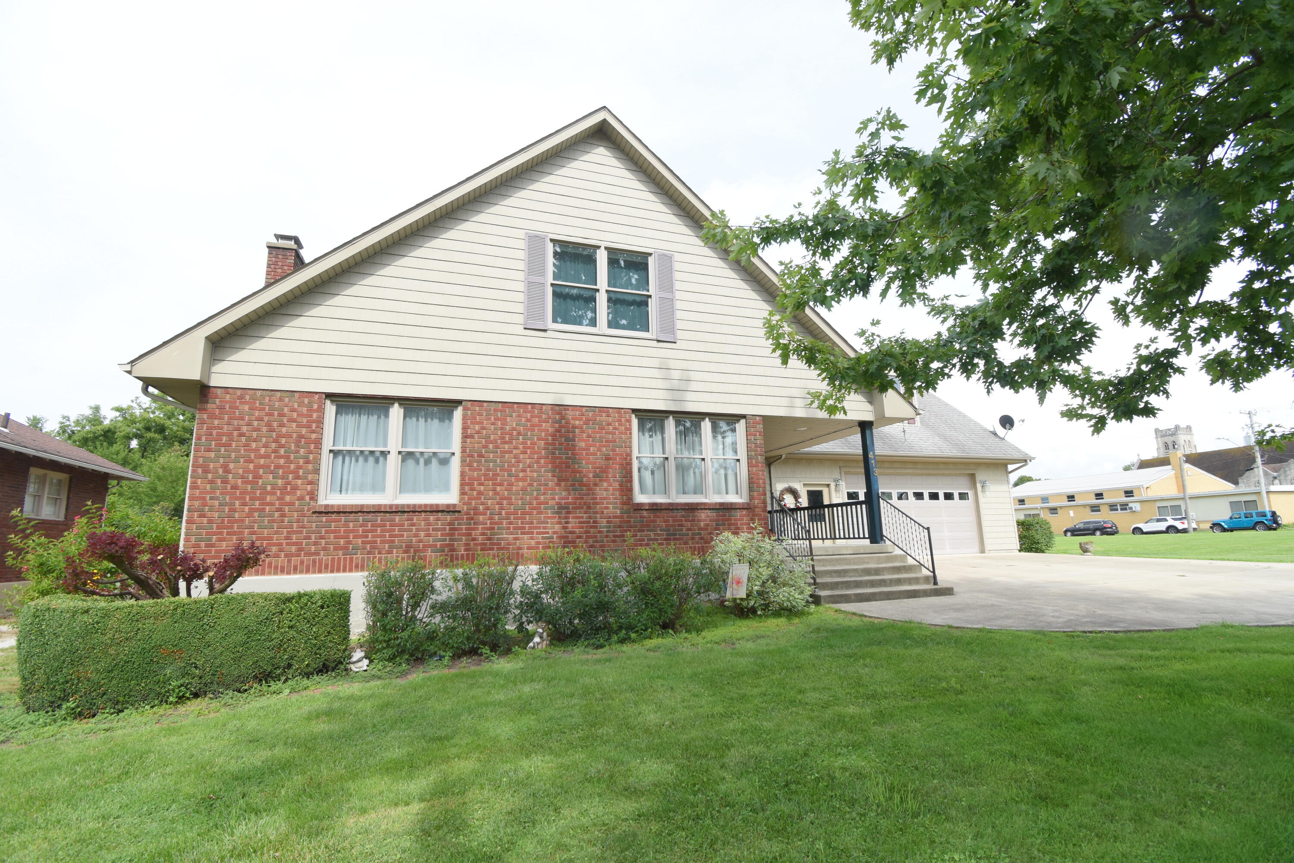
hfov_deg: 100.4
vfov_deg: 77.3
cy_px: 432
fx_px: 539
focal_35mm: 15
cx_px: 647
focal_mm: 10
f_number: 6.3
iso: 200
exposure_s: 1/250
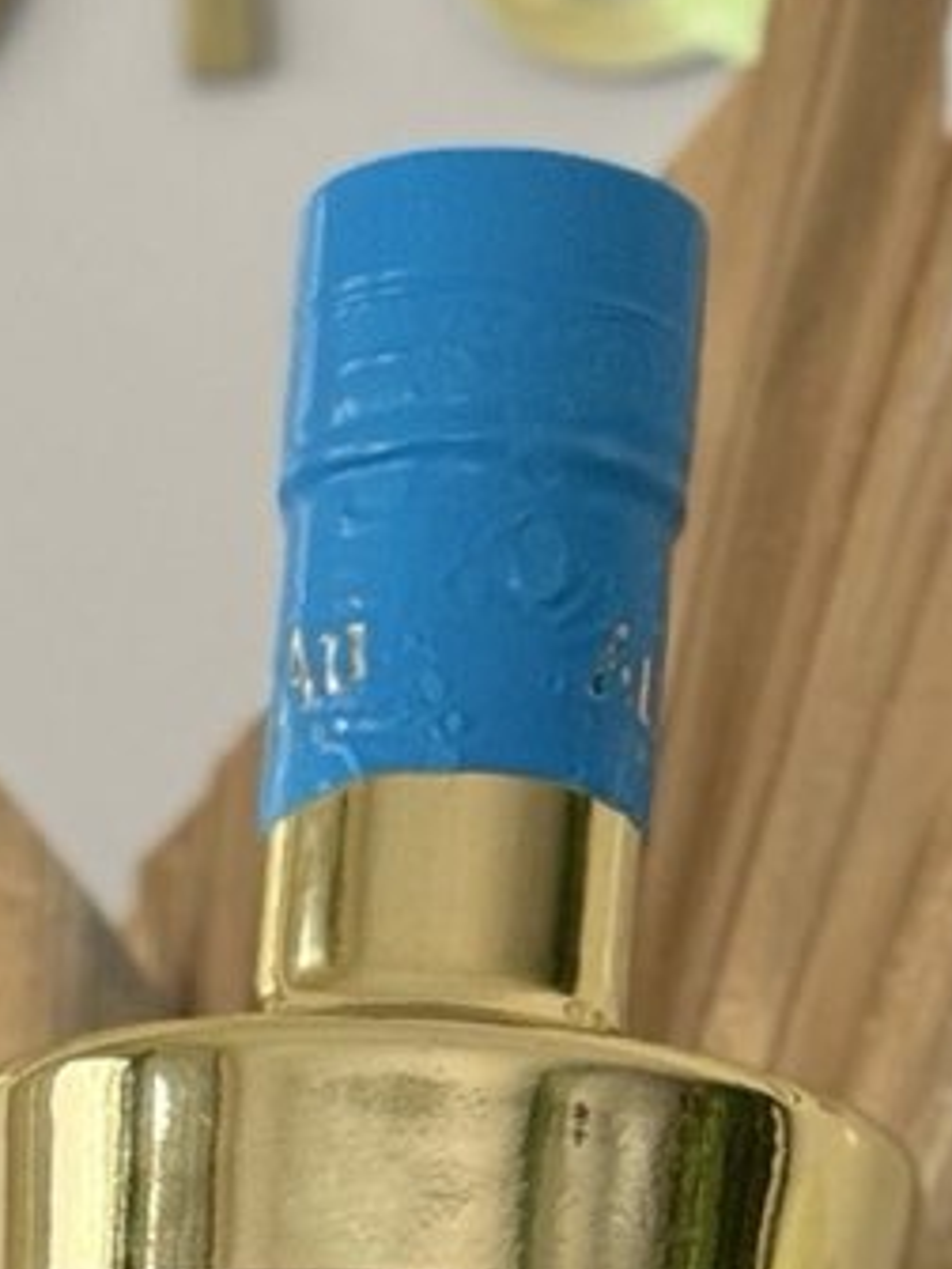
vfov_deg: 8.8
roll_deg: +1.8
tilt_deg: -9.3
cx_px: -368
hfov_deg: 6.9
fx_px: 7847
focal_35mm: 214
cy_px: 2500
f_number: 1.78
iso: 100
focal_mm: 6.76
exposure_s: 1/74
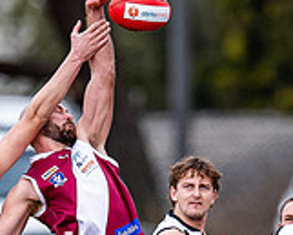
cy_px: 266
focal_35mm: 2393
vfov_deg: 0.6
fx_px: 20764
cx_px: 82
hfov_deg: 0.8
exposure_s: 1/1600
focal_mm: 500
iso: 400
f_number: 4
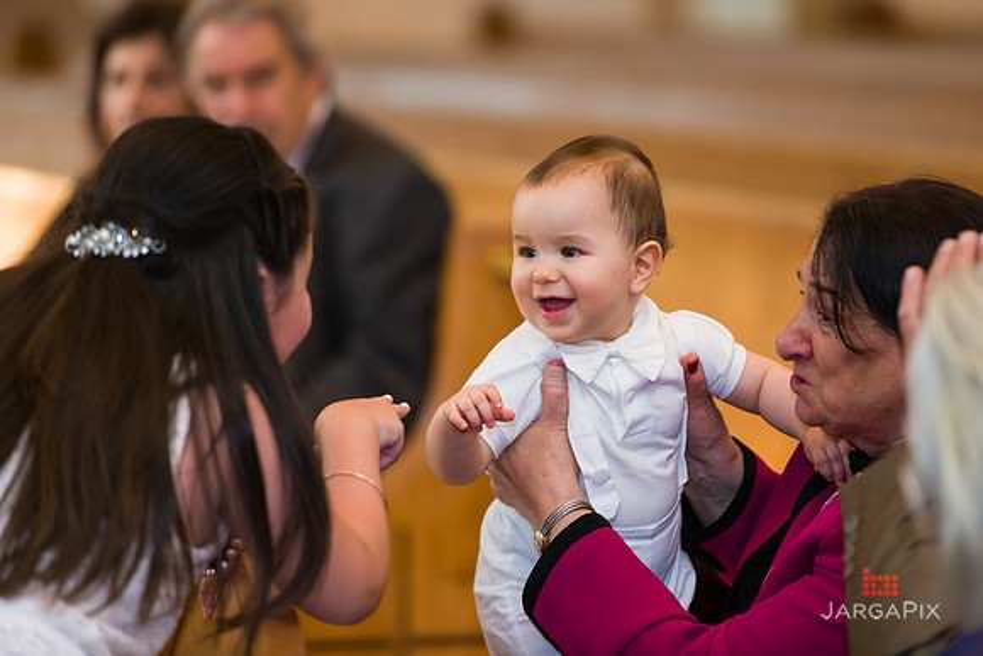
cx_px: 558
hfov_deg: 9.1
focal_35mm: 227
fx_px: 6198
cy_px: 284
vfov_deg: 6.1
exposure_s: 1/125
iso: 1600
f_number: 3.2
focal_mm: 200
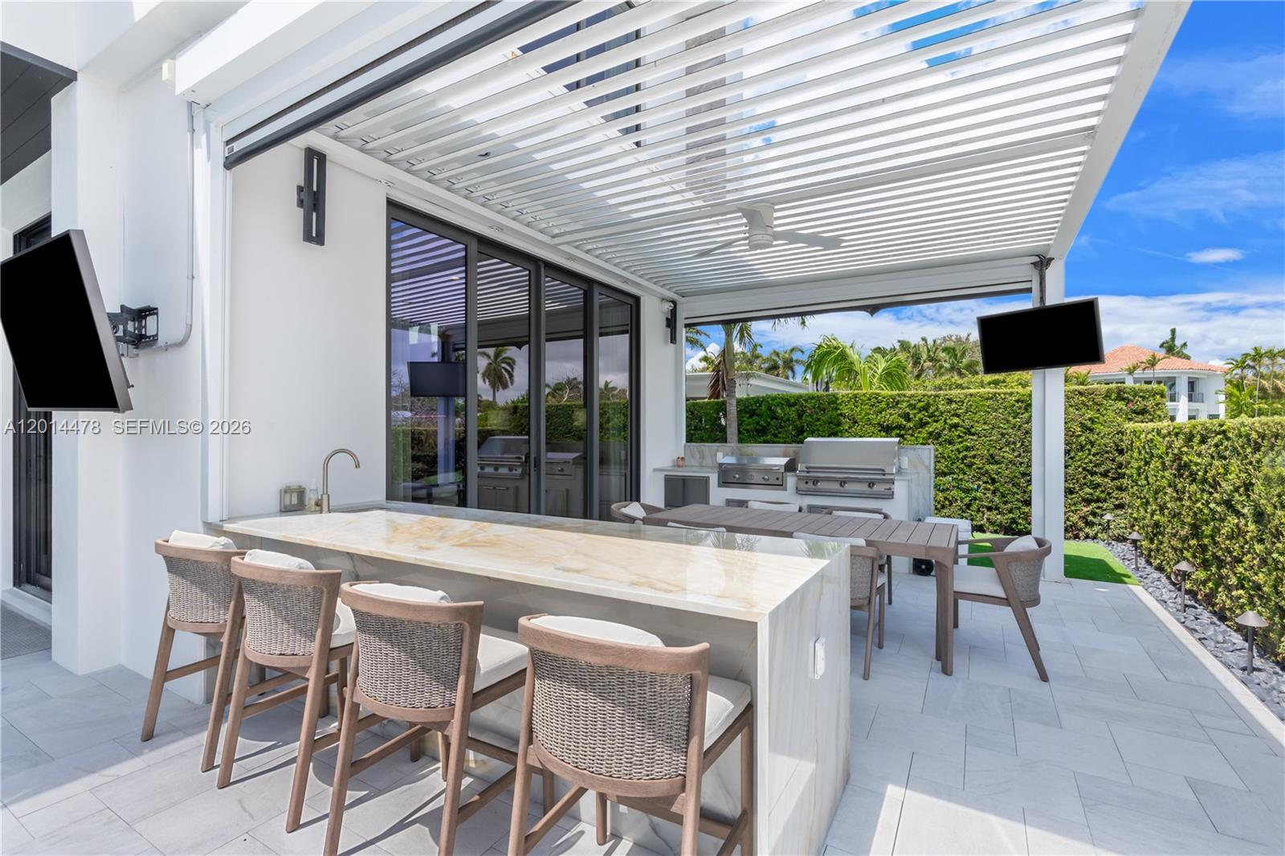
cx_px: 642
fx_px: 571
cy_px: 428
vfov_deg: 73.7
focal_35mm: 16
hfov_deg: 96.7
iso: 500
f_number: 11
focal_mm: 16
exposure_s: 1/2500
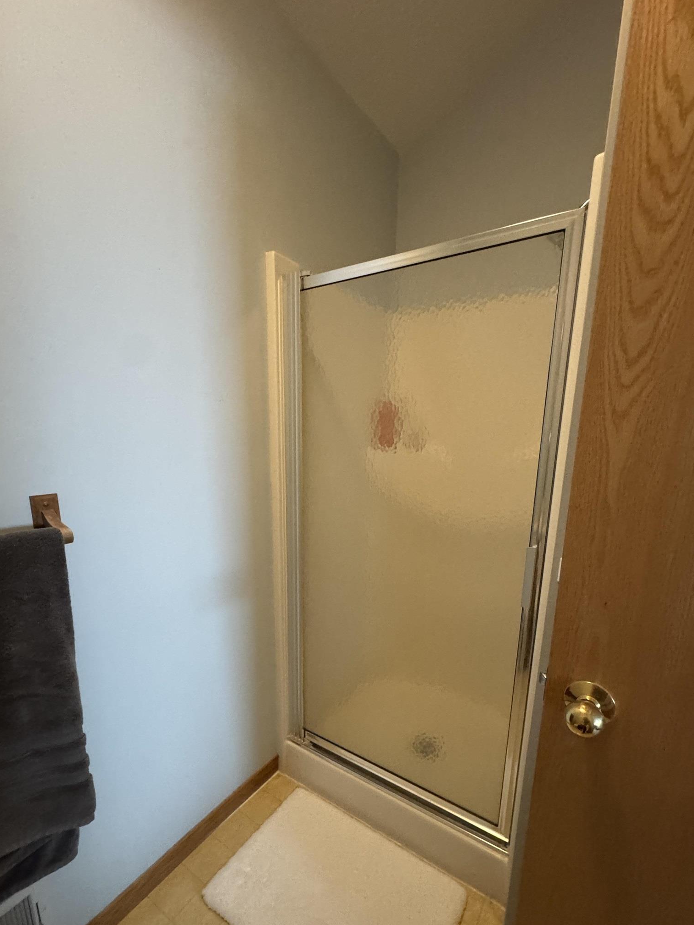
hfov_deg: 78.0
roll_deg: +0.0
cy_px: 525
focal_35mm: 16
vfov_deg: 93.9
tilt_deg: -11.6
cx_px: 329
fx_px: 428
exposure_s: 1/60
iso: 1000
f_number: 2.2
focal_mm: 2.22
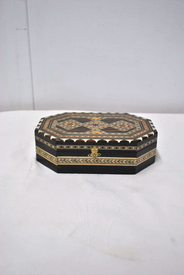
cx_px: 92
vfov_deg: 53.1
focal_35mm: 36
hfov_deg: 37.0
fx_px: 275
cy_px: 138
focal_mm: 24
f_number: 4
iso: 400
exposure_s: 1/100
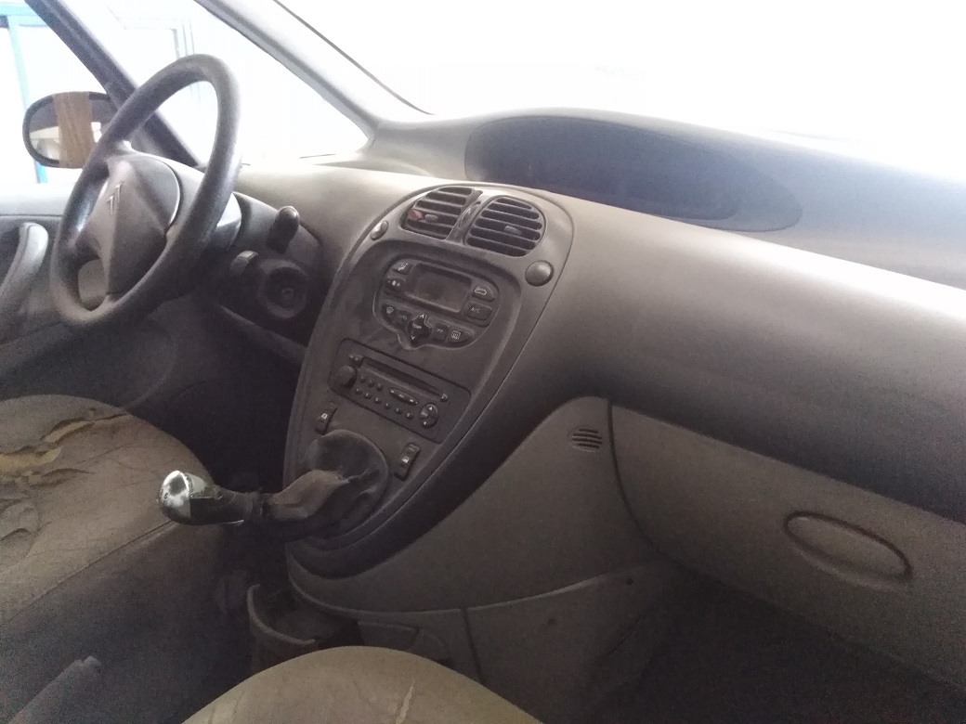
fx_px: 726
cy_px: 362
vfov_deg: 53.1
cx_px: 483
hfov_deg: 67.3
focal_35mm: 26
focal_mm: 3.46
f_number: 2.2
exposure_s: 1/12
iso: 1495
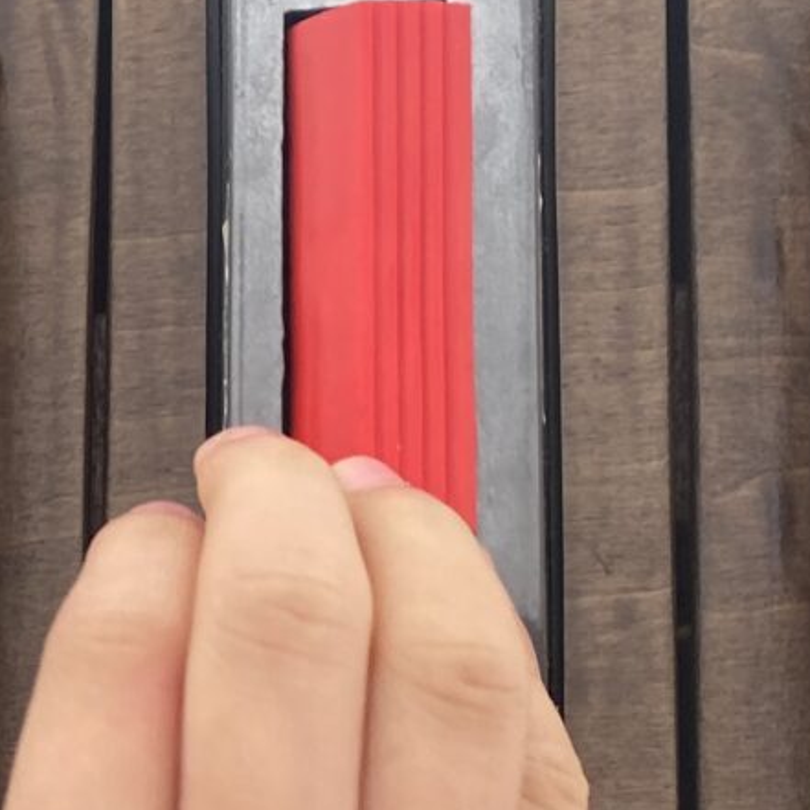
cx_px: -632
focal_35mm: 100
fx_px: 2647
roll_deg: -3.8
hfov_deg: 15.2
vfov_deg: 17.0
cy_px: 801
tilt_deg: +5.6
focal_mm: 4.25
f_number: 1.8
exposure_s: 1/122
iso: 50
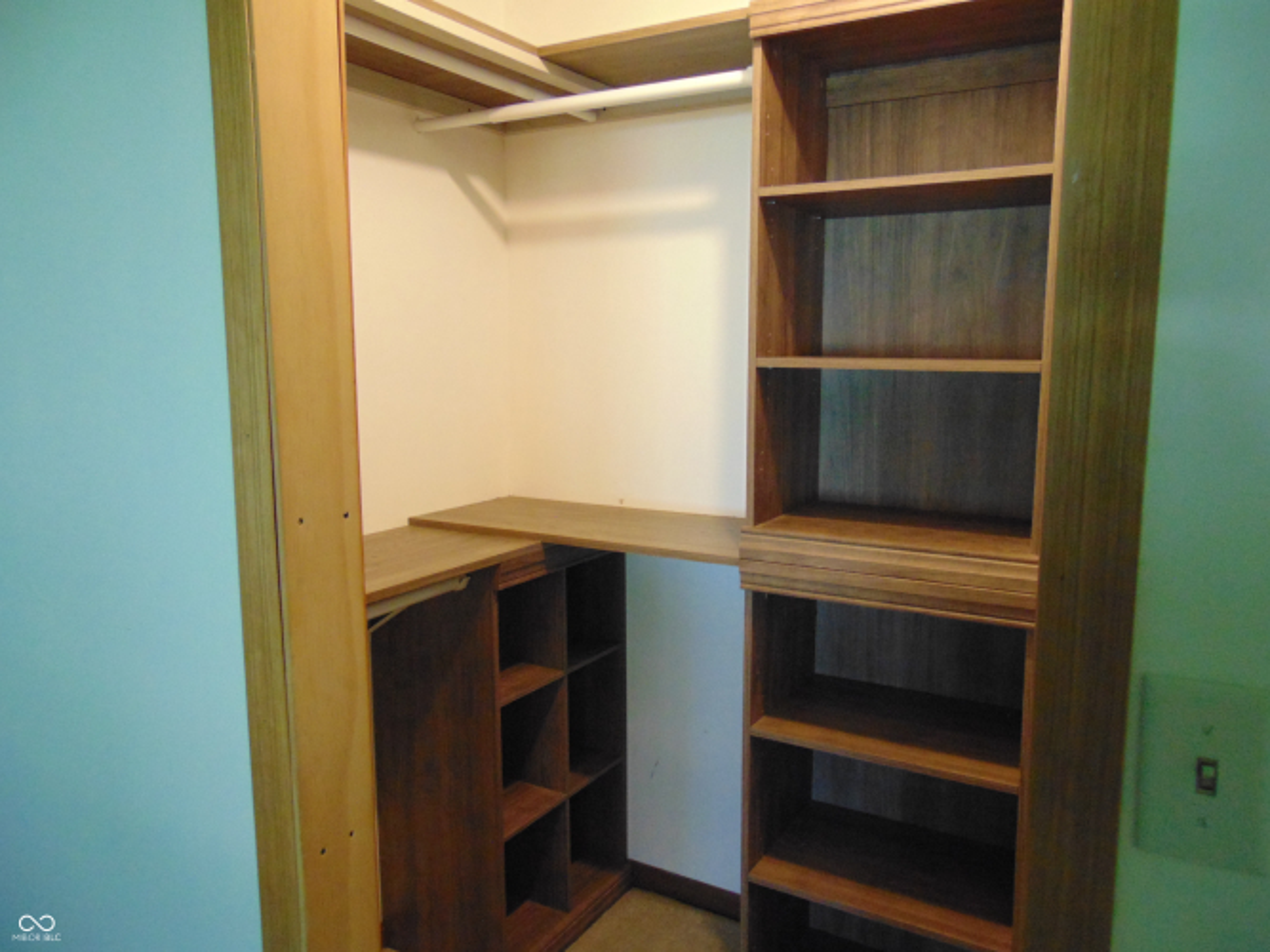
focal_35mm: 25
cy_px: 476
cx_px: 635
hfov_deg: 69.4
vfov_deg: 54.9
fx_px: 917
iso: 400
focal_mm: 4.5
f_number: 3
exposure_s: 1/20
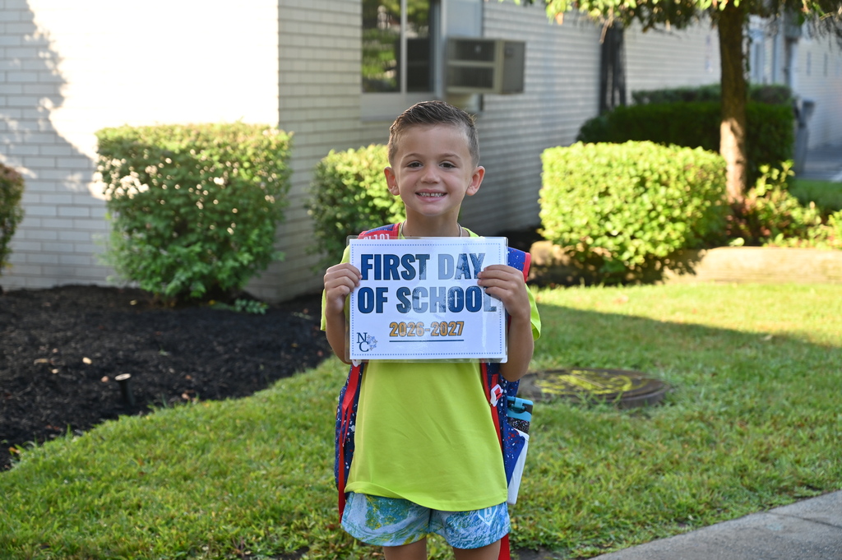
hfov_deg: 28.9
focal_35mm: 70
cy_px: 280
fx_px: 1636
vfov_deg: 19.4
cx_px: 421
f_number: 5
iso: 200
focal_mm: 70
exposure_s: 1/250
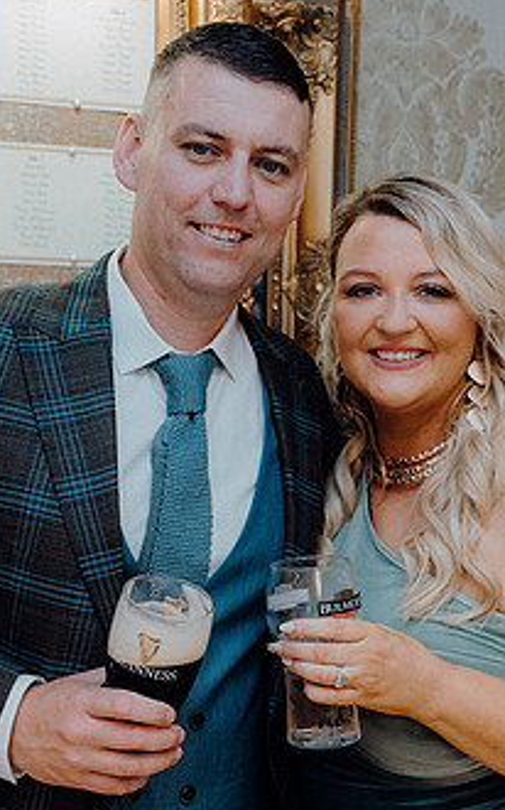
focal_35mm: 61
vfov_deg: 33.4
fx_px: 1344
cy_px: 465
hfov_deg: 21.3
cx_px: 255
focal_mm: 34
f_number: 3.5
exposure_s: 1/160
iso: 2500
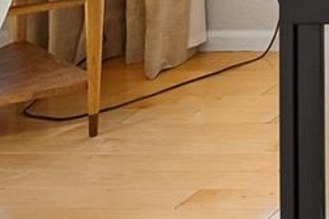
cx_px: 799
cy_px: -235
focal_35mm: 108
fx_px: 987
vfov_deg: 11.3
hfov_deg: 13.5
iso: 400
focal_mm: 17
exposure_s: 1/25
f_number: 8
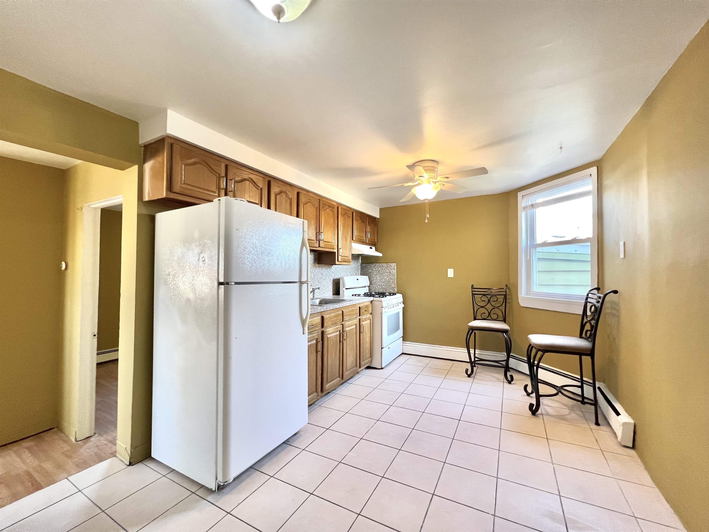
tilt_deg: -0.1
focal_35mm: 13
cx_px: 354
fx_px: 266
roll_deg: -0.2
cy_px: 266
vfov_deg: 89.9
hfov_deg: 106.2
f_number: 1.8
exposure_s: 1/120
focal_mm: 1.57
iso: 200
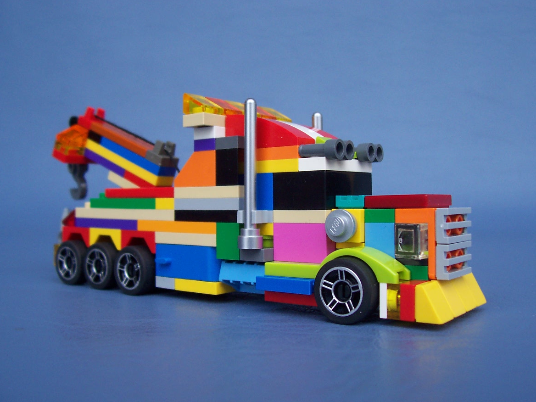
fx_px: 588
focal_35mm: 38
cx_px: 273
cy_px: 203
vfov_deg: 37.7
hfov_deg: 49.0
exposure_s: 1/350
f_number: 2.8
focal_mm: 5.6
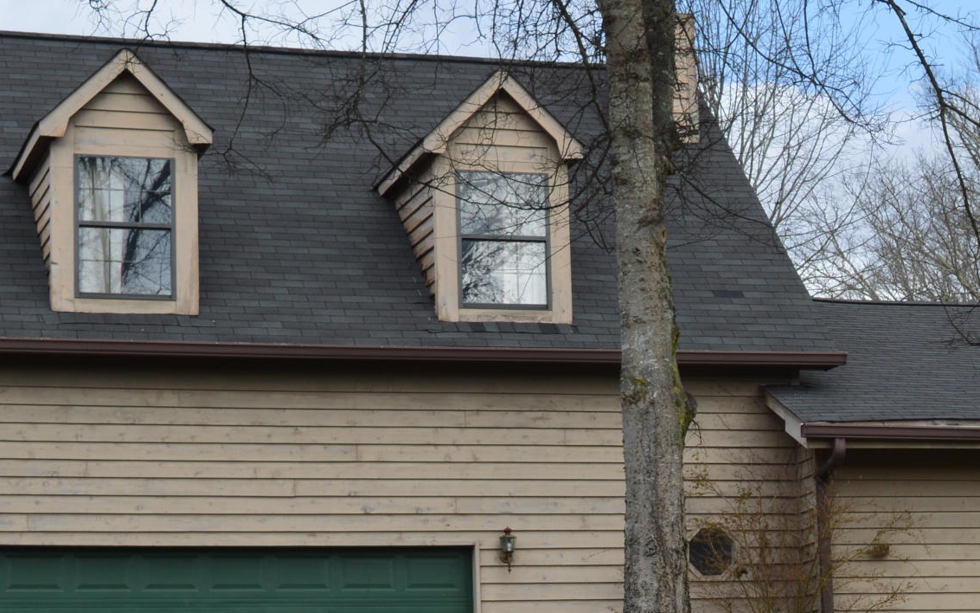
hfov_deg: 16.2
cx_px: 1060
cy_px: 466
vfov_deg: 10.4
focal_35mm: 125
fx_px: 3348
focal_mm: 31
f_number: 8
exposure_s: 1/250
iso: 100
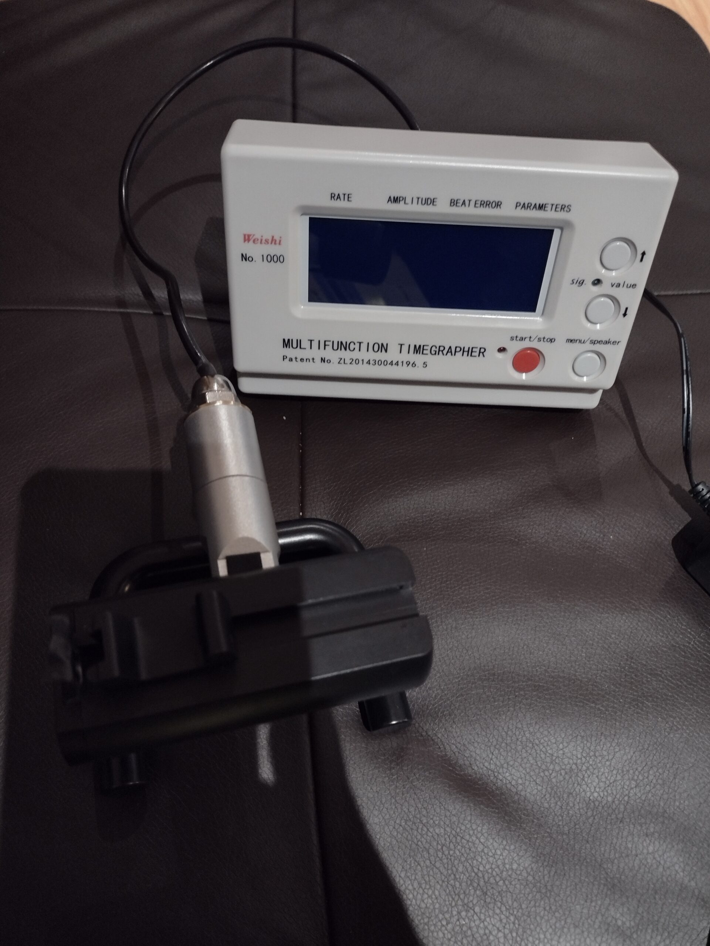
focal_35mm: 27
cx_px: 355
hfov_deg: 51.4
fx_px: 738
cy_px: 473
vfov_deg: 65.3
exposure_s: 1/24
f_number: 1.7
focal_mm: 4.71
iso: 1175
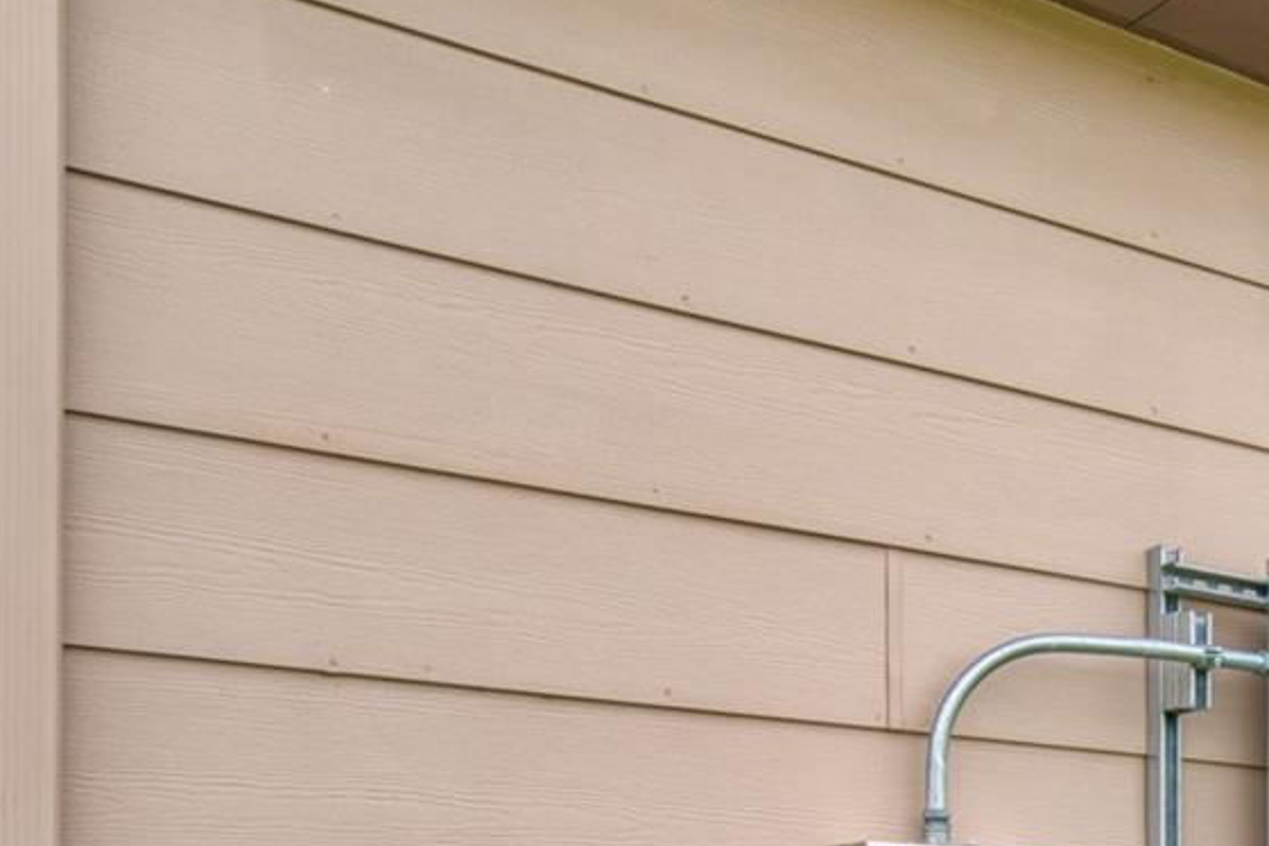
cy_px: 1018
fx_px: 2009
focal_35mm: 57
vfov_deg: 22.0
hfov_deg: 30.3
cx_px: 1486
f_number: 4
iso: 500
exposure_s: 1/800
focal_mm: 20
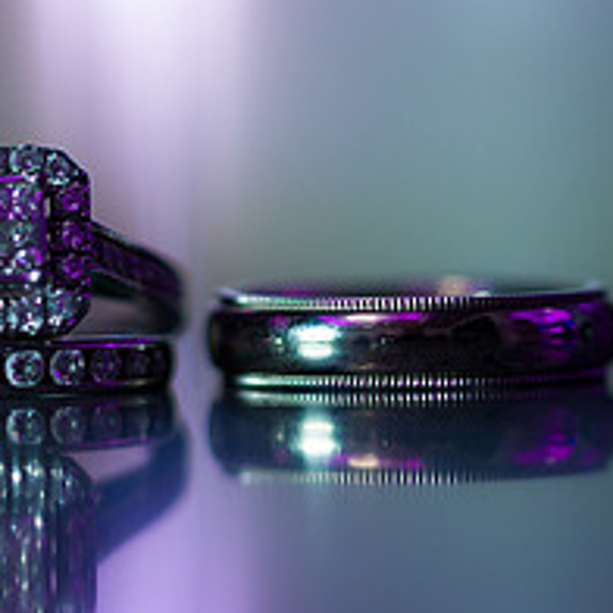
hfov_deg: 6.3
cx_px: 88
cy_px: 278
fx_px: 5530
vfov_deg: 6.3
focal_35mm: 276
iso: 800
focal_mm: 105
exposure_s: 1/160
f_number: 3.8
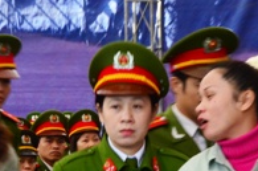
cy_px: 170
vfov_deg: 5.3
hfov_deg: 8.0
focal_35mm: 258
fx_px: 1846
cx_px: 193
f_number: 25
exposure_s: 1/30
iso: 1800
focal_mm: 75
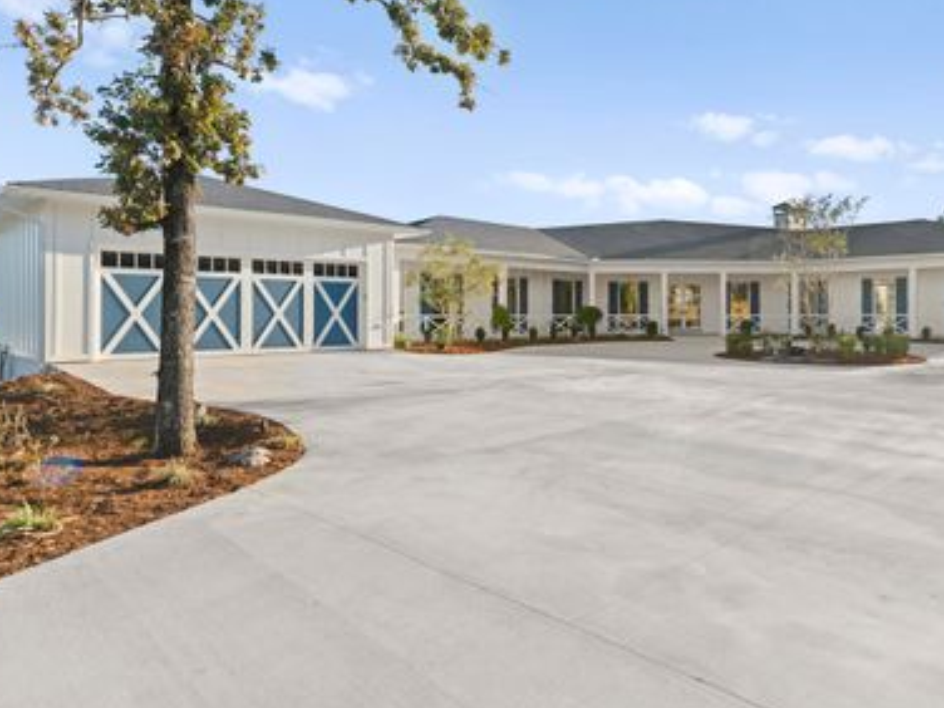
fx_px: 659
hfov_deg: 70.1
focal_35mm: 24
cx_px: 590
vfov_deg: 56.4
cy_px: 310
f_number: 5.6
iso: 100
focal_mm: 18.9
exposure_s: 1/125
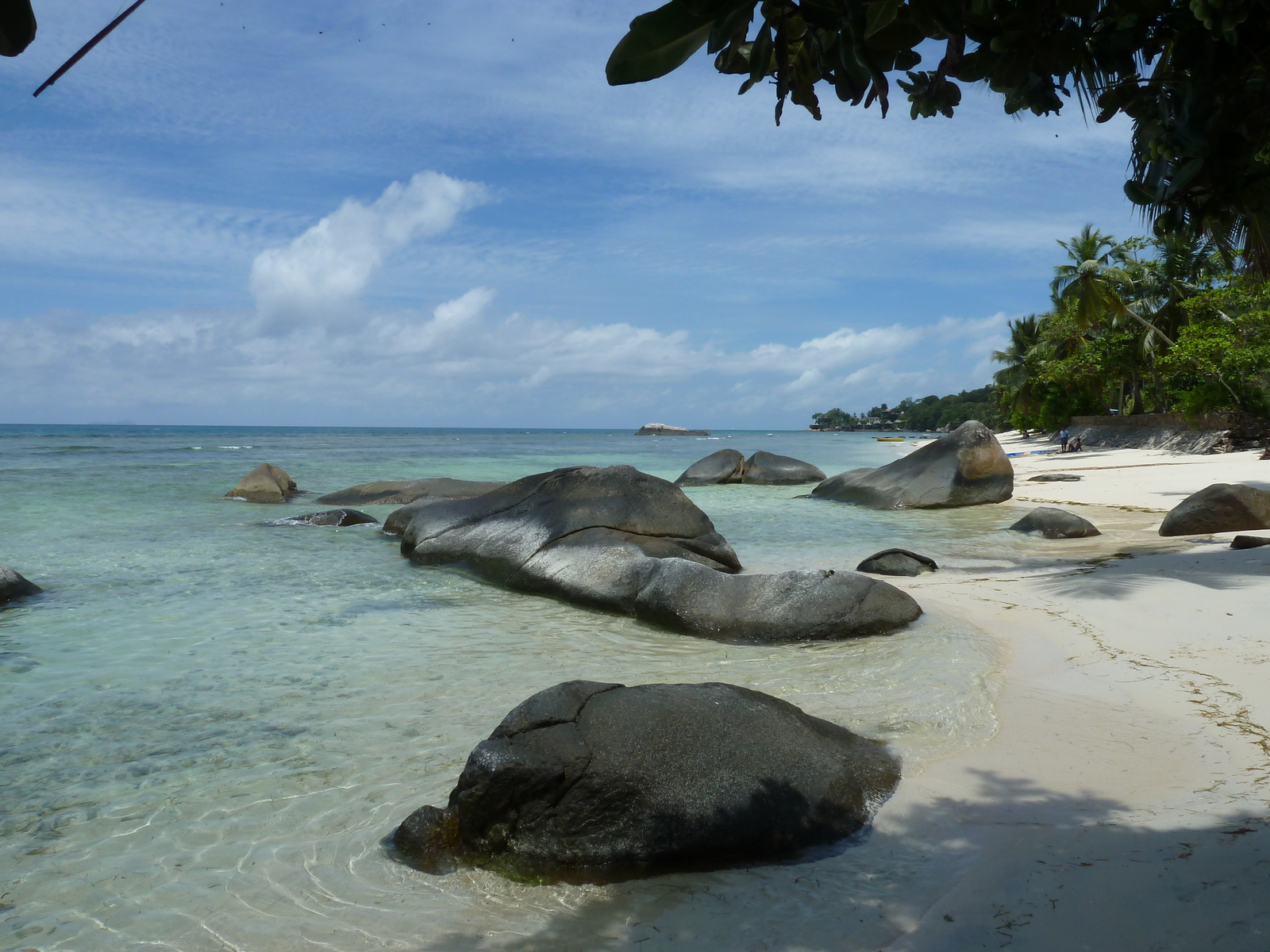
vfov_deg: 54.9
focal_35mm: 25
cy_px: 476
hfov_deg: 69.4
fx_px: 917
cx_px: 635
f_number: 5.6
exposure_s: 1/640
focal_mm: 4.1
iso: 80
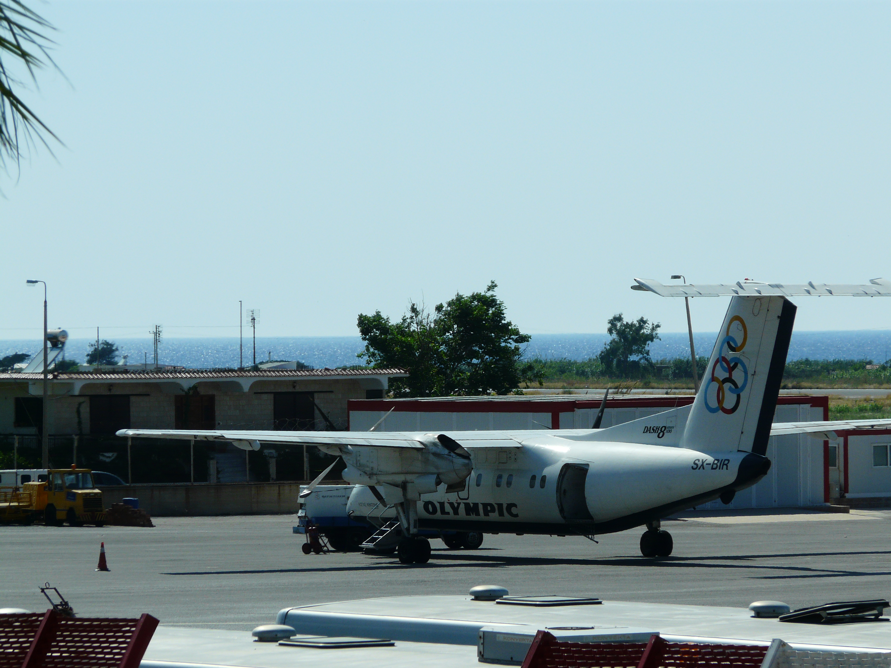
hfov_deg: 8.3
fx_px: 6152
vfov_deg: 6.2
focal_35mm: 239
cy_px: 334
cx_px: 446
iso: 100
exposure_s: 1/400
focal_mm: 39.3
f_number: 5.6
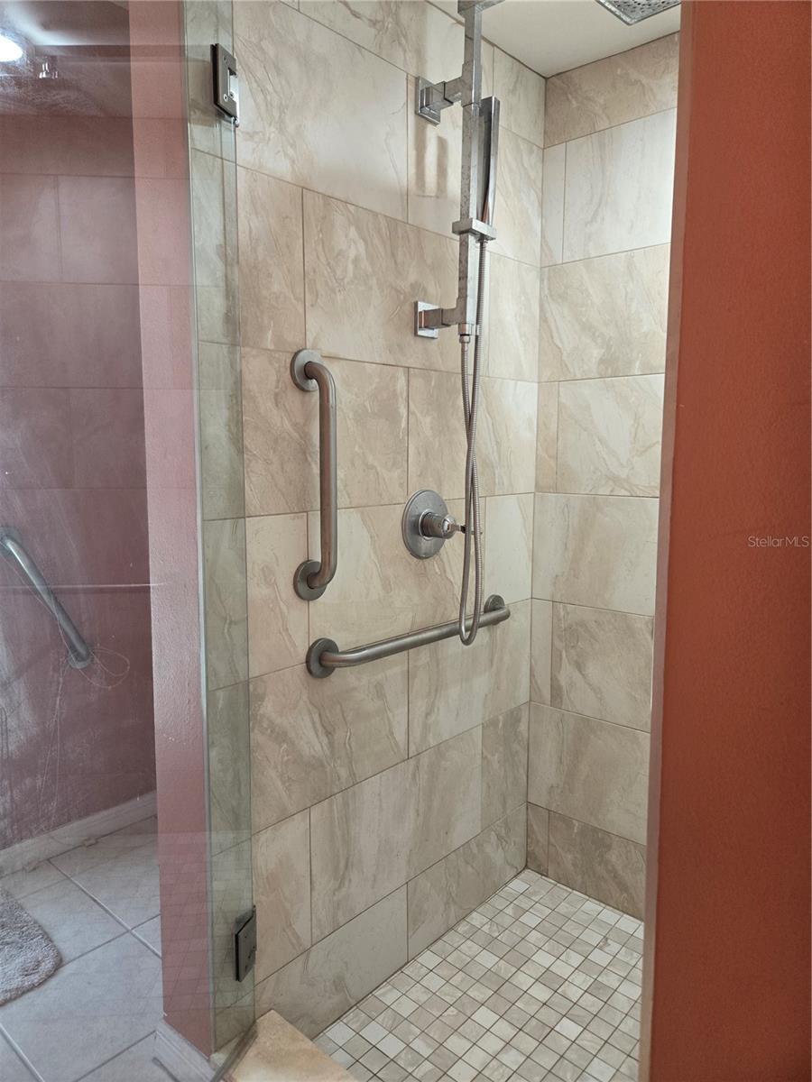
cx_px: 406
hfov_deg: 58.9
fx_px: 719
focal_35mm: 23
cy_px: 541
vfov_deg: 73.9
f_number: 1.8
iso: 200
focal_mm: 5.4
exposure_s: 1/120
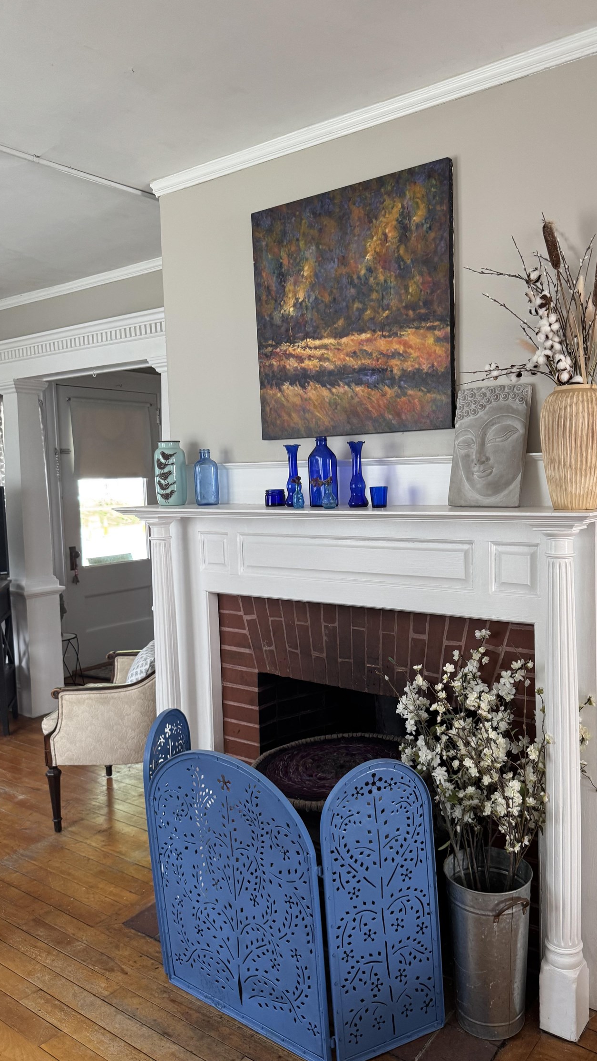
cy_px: 543
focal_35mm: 27
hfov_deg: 42.5
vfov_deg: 69.9
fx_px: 760
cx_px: 377
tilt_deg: -3.9
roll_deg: +1.6
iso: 200
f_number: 1.78
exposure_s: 1/89
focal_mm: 6.76
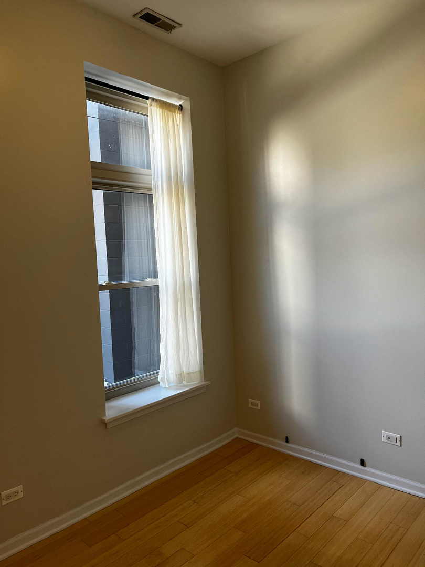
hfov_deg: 53.1
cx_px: 212
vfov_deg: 67.3
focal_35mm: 26
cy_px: 284
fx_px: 426
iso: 125
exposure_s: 1/120
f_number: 1.6
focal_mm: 5.1
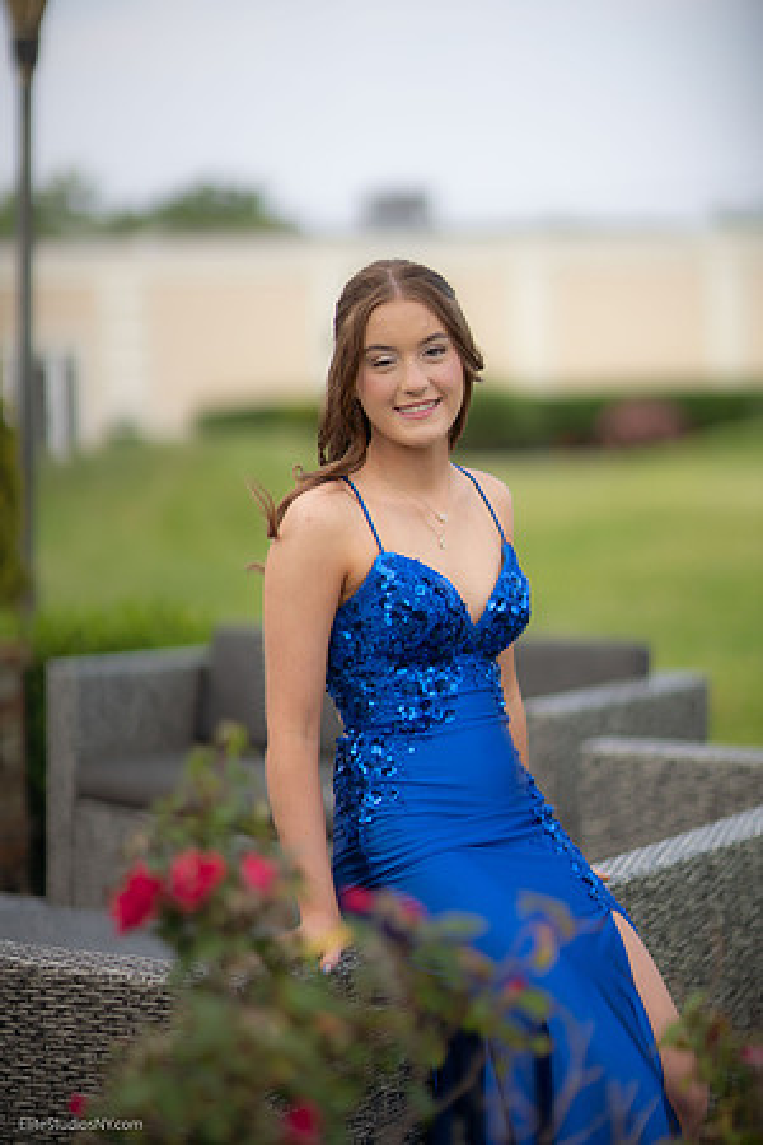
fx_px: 2702
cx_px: 382
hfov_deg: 16.1
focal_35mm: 85
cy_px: 572
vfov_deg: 23.9
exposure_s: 1/3200
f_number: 1.3
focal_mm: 85
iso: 100
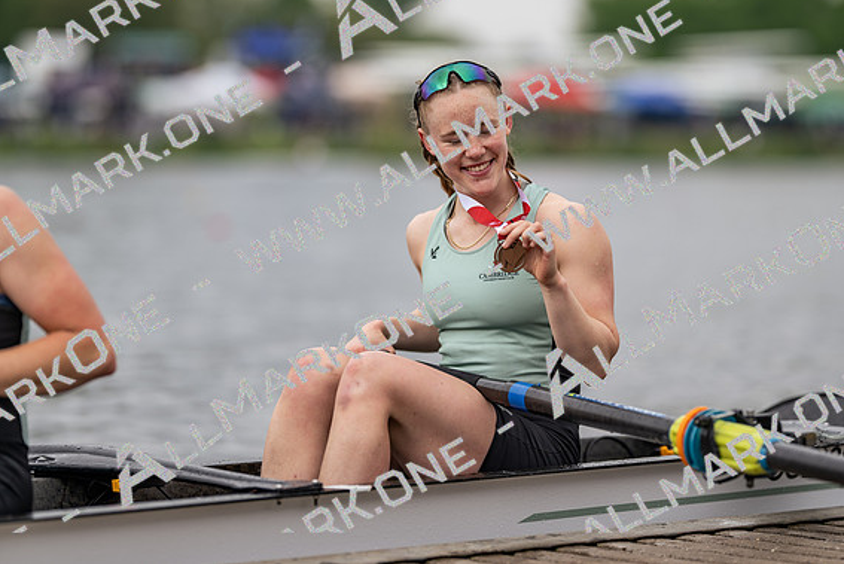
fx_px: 3238
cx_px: 418
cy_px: 278
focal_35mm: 138
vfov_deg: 10.0
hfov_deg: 14.9
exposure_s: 1/2000
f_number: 1.8
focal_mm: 135
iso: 64
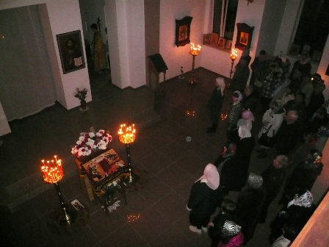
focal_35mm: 28
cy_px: 124
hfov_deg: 63.4
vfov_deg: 49.7
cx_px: 164
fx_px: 266
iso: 400
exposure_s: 1/30
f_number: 2.8
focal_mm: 4.6
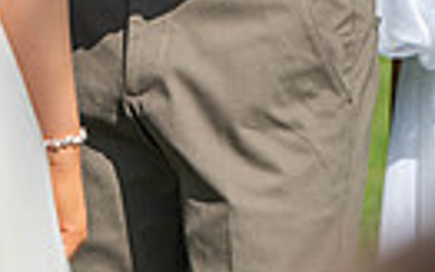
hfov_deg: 3.5
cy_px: -461
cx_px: 61
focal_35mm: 595
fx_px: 7057
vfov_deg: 2.2
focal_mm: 170
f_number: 5.6
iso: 100
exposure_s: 1/500
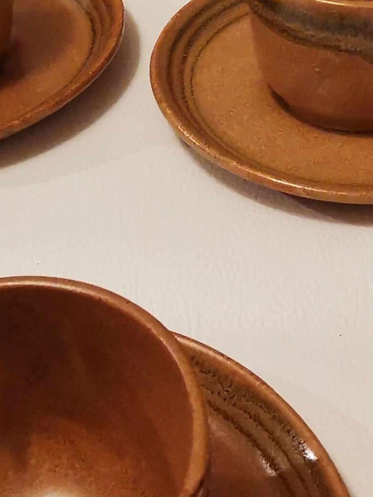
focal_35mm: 68
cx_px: 205
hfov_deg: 21.6
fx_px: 977
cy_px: 74
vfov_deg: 27.8
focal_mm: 2.35
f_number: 2.2
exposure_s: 1/20
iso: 640
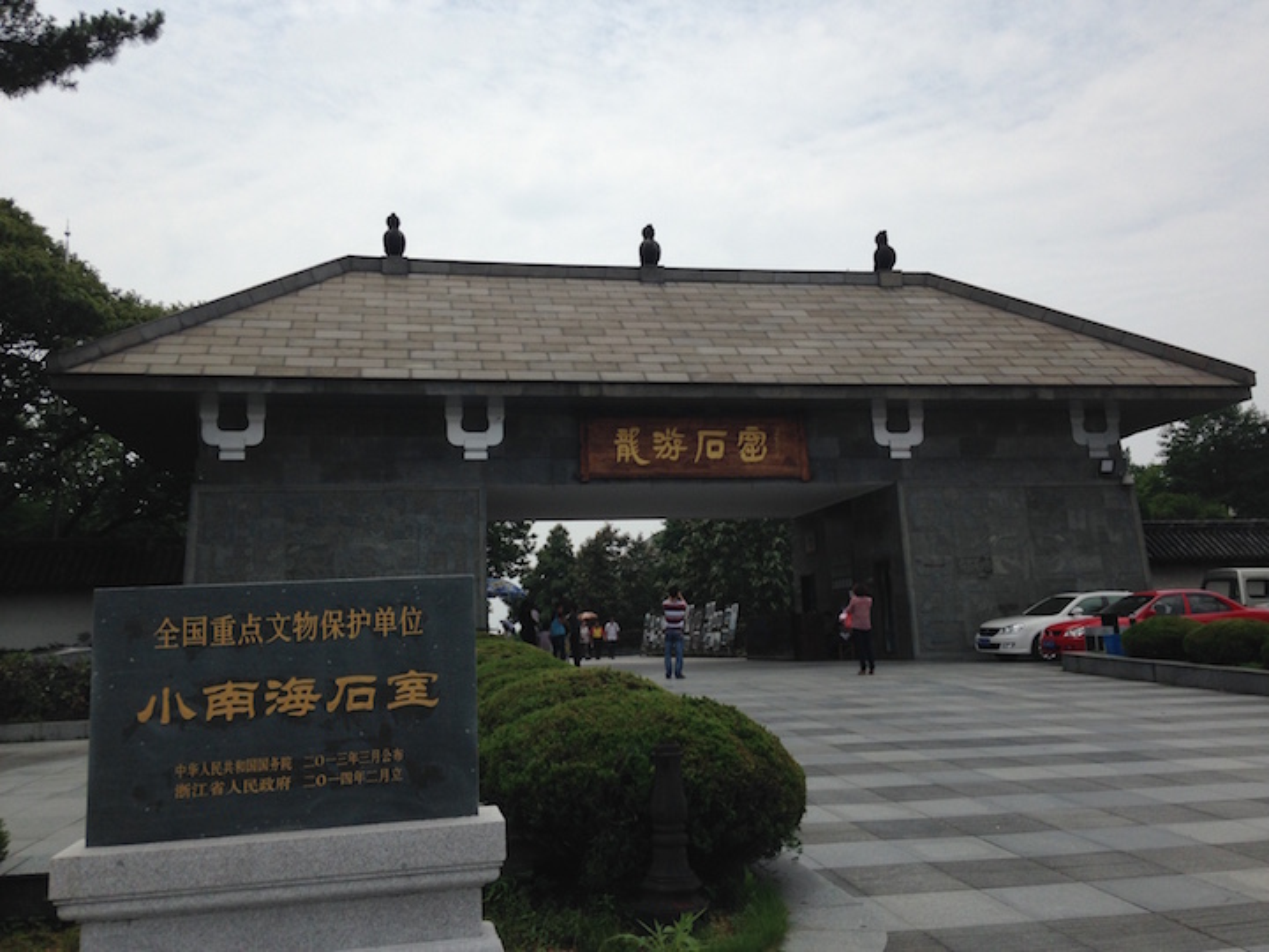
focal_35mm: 33
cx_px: 634
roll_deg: +1.5
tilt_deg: +12.7
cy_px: 476
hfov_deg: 55.4
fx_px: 1210
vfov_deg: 42.9
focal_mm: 4.12
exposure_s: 1/2584
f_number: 2.4
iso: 50
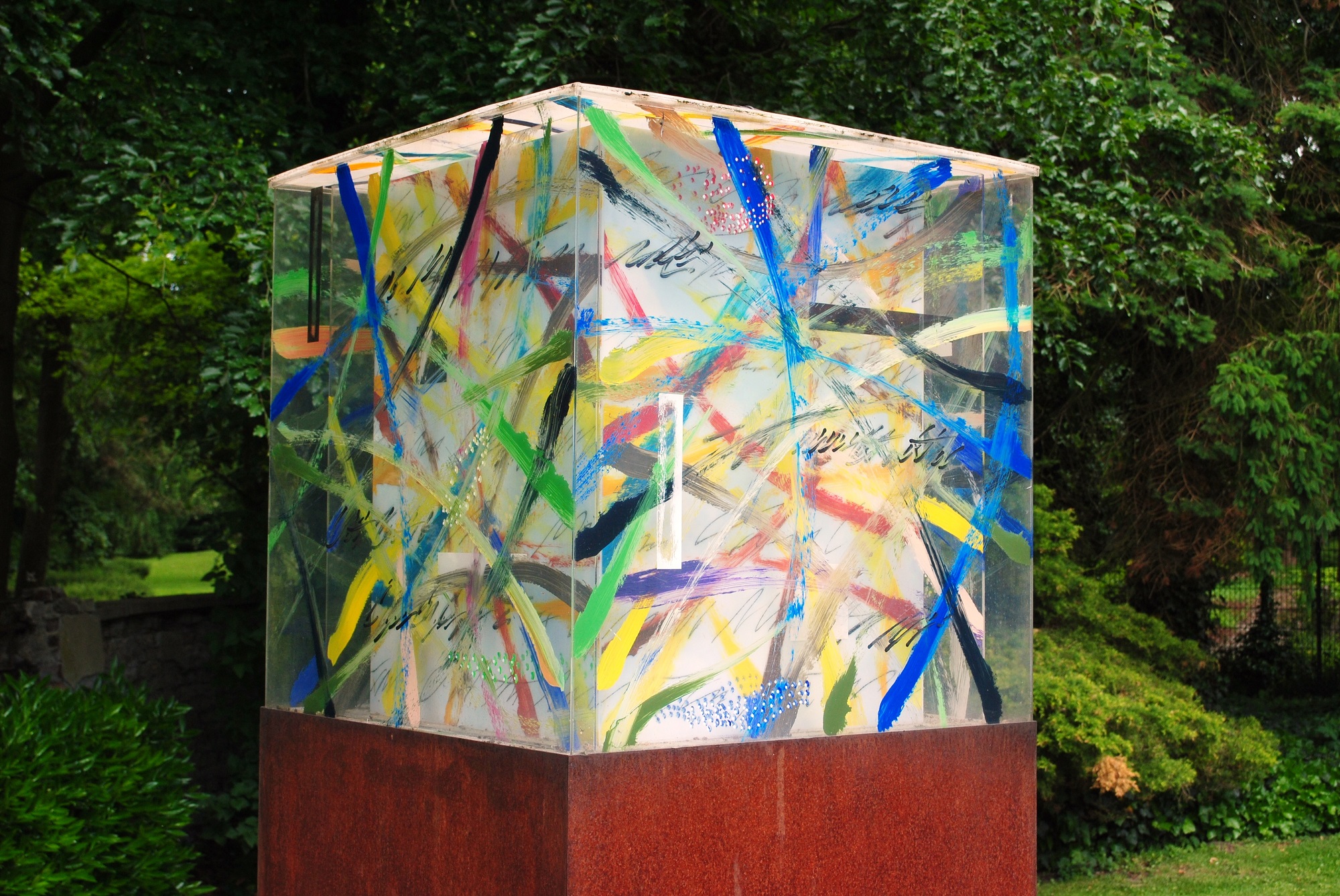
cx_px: 670
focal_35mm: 52
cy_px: 448
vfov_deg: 25.8
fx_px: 1956
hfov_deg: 37.8
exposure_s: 1/200
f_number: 10
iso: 200
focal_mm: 35
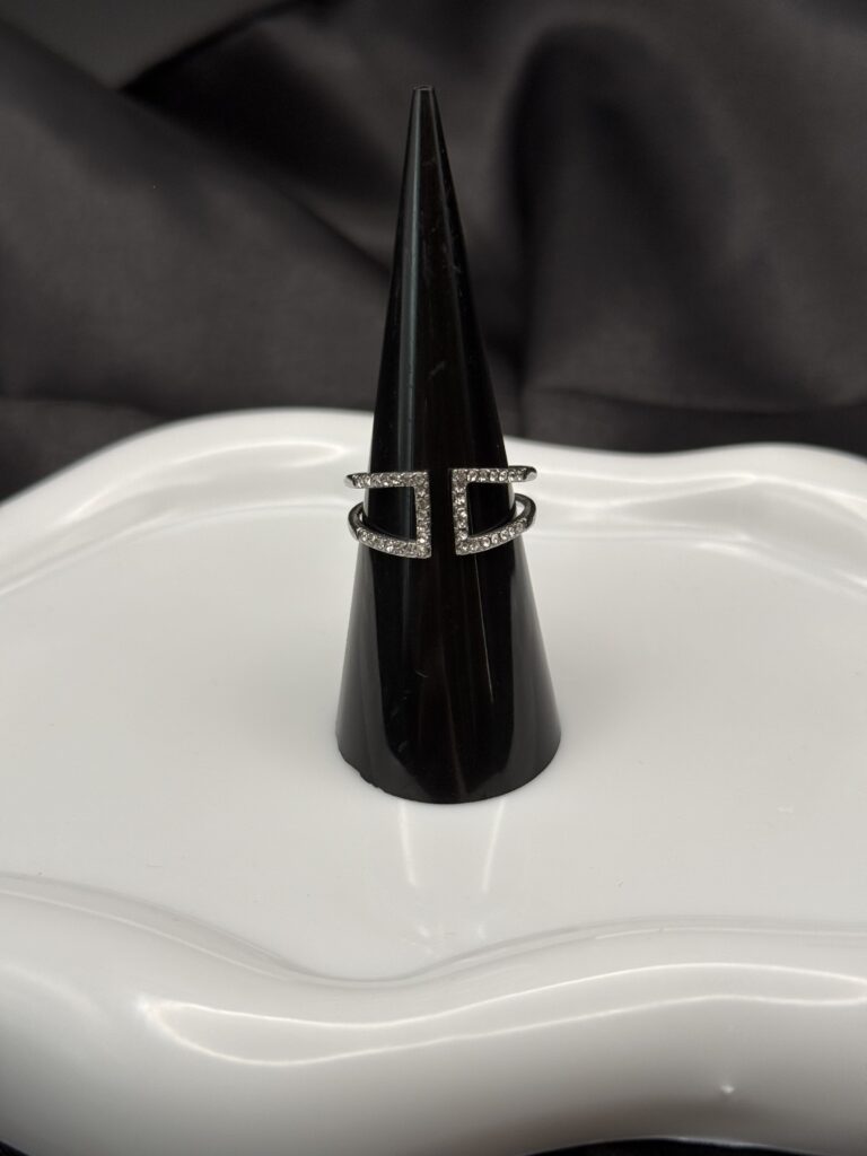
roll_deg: +2.0
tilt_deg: -32.0
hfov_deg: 30.3
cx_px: 434
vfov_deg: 39.7
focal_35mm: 48
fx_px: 1603
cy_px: 578
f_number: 1.78
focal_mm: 6.76
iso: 160
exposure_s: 1/60
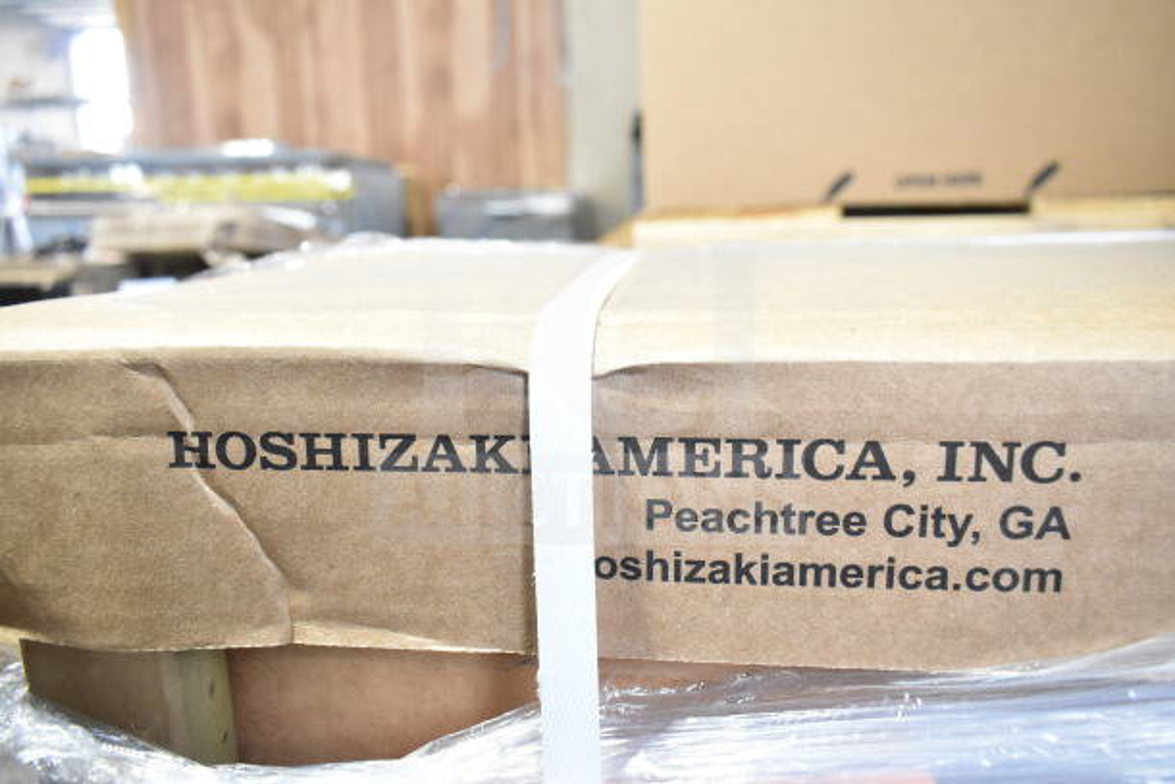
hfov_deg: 67.4
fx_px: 881
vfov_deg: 48.0
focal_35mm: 27
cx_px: 588
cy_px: 392
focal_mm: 18
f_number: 4.5
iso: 1600
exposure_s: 1/80
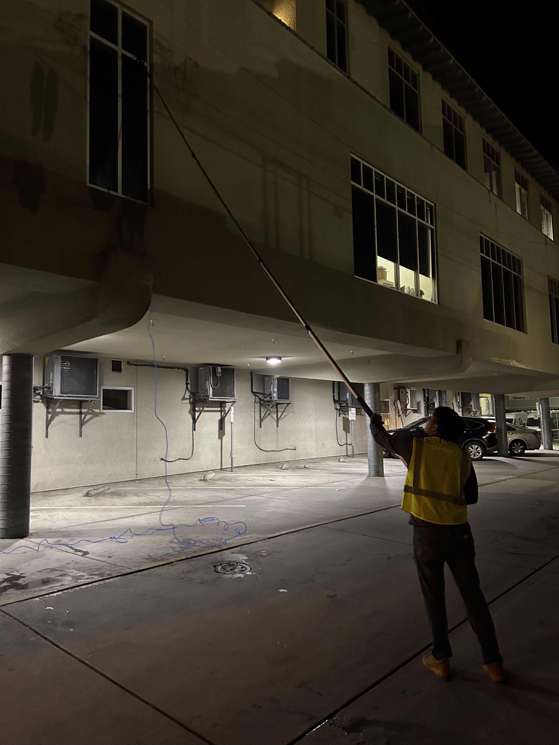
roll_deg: +1.4
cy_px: 372
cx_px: 280
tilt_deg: +6.6
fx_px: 560
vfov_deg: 67.3
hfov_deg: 53.1
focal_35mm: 26
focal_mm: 5.7
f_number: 1.5
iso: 640
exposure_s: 1/30
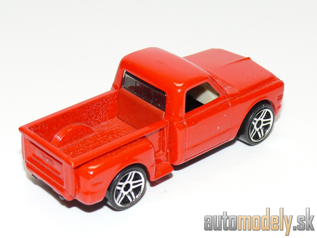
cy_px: 119
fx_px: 934
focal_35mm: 102
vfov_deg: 14.5
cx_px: 158
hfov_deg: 19.3
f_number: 4
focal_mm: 13.3
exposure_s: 1/30
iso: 100
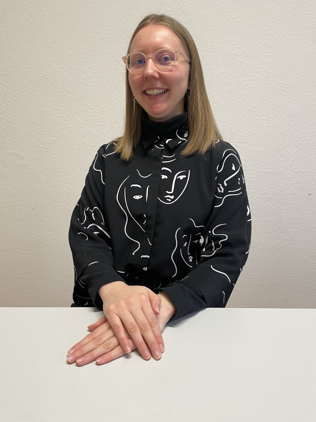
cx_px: 158
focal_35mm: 26
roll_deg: -0.5
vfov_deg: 67.3
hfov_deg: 53.1
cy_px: 211
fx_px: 316
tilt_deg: -14.2
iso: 80
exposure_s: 1/50
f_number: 1.6
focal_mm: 4.2
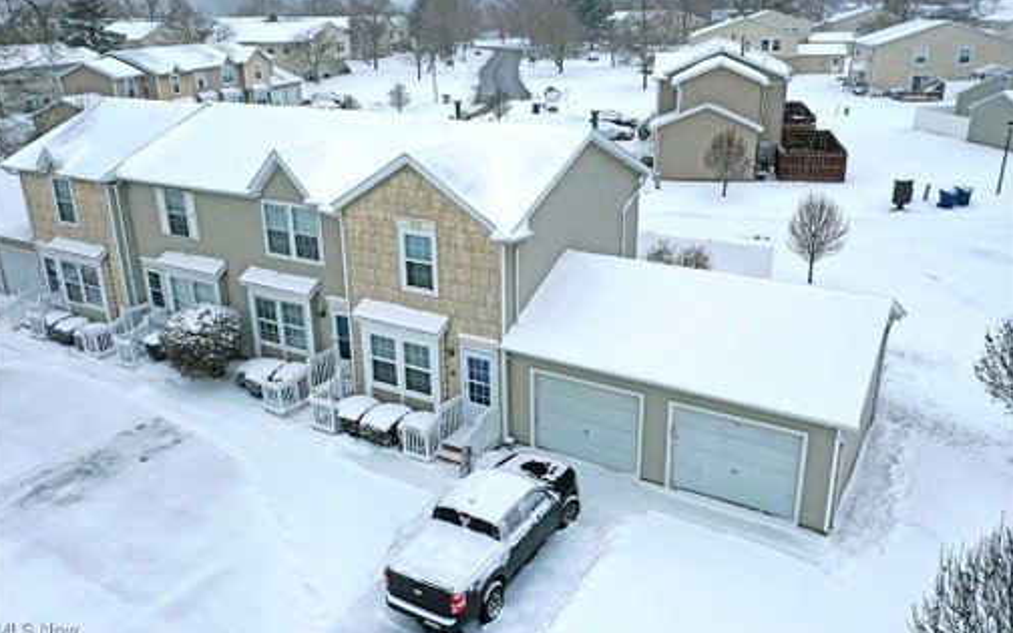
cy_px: 306
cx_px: 502
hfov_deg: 64.6
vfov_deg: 43.1
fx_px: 801
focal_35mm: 29
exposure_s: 1/500
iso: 100
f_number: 6.3
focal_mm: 10.26
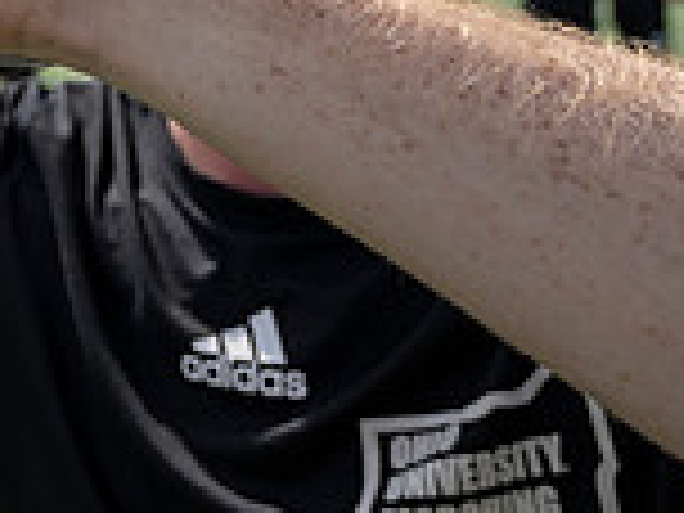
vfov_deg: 15.8
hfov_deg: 20.0
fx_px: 1739
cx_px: -261
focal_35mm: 88
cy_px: -187
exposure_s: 1/1600
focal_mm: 24
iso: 200
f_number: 5
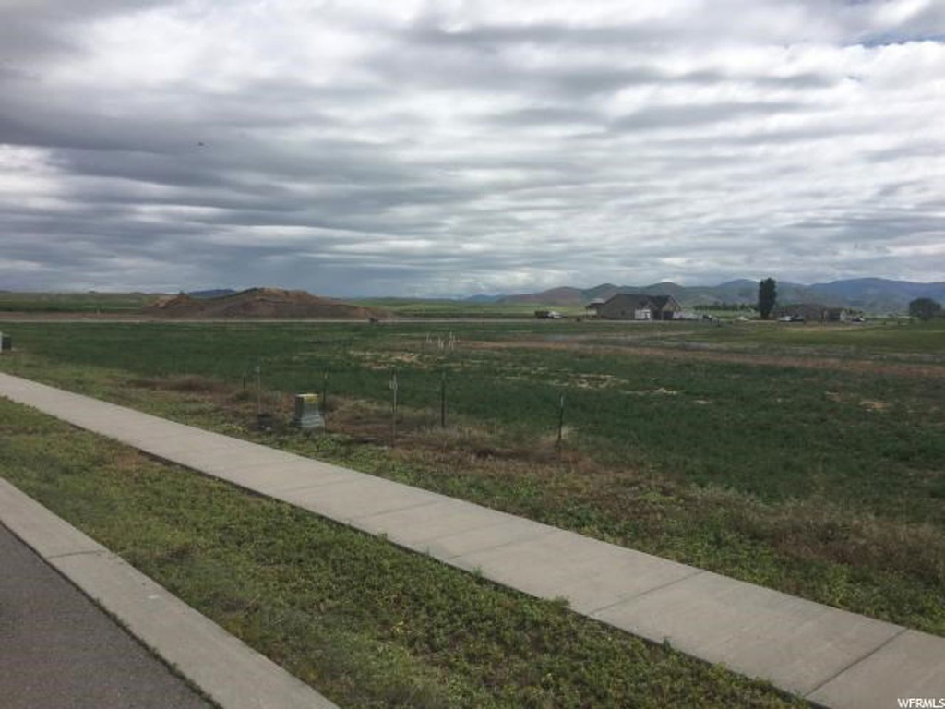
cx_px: 472
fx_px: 792
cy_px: 354
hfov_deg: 61.7
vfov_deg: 48.2
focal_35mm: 29
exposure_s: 1/2849
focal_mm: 4.15
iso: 25
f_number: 2.2
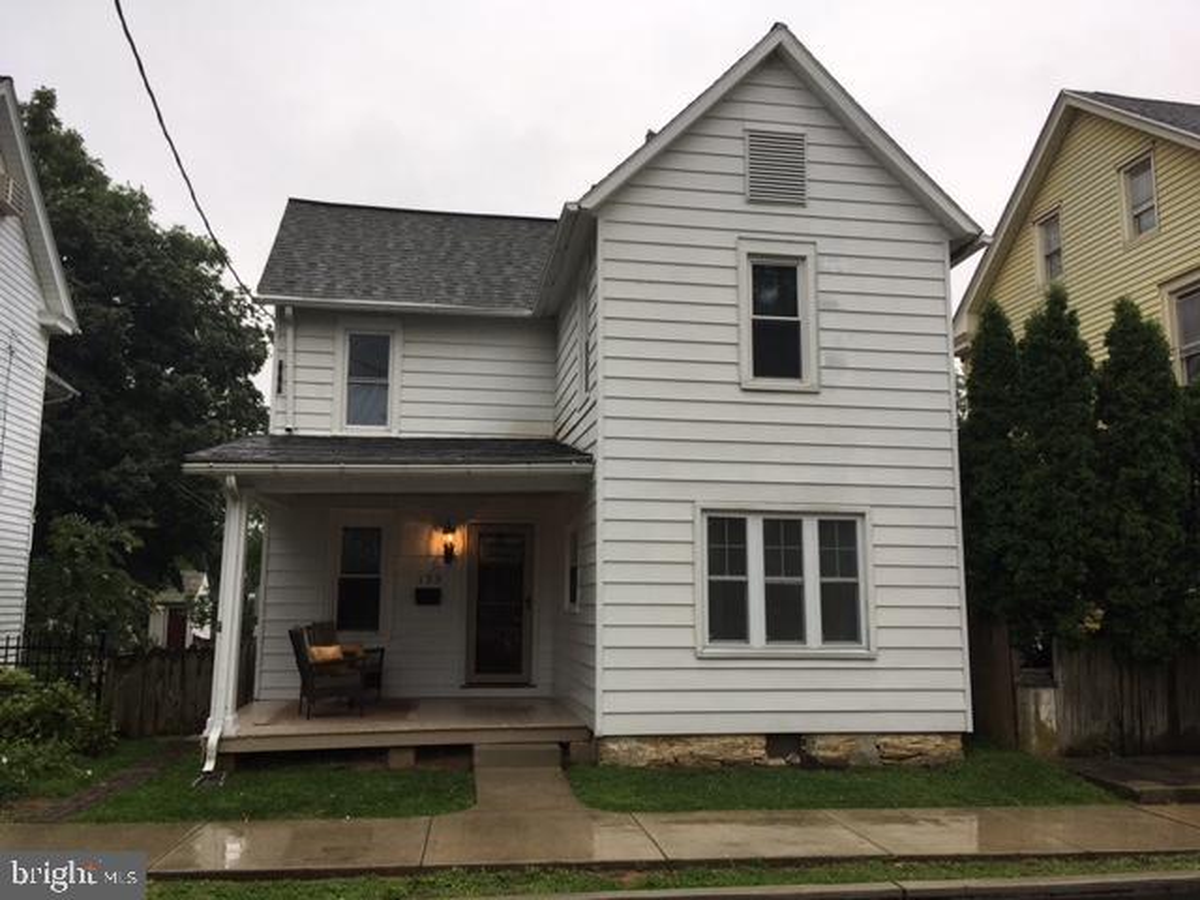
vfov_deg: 48.2
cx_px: 600
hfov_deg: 61.7
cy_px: 450
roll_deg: +0.4
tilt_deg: +9.0
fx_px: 1005
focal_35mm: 29
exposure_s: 1/120
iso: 25
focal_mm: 4.15
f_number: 2.2
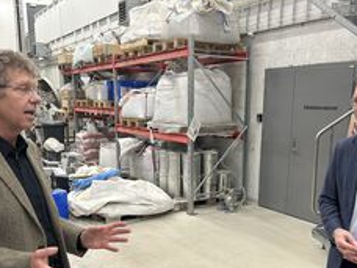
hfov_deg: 46.7
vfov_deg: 35.3
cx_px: 197
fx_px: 413
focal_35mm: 40
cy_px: 194
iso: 100
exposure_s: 1/121
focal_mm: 5.7
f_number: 1.5
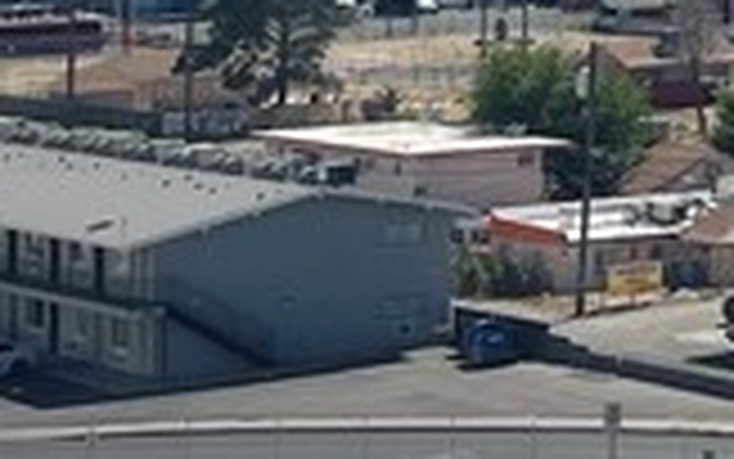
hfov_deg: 10.9
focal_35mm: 166
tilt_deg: +0.5
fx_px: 3322
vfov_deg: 7.7
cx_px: 1707
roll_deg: +0.1
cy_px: -310
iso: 32
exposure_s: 1/6993
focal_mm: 5.1
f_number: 1.6
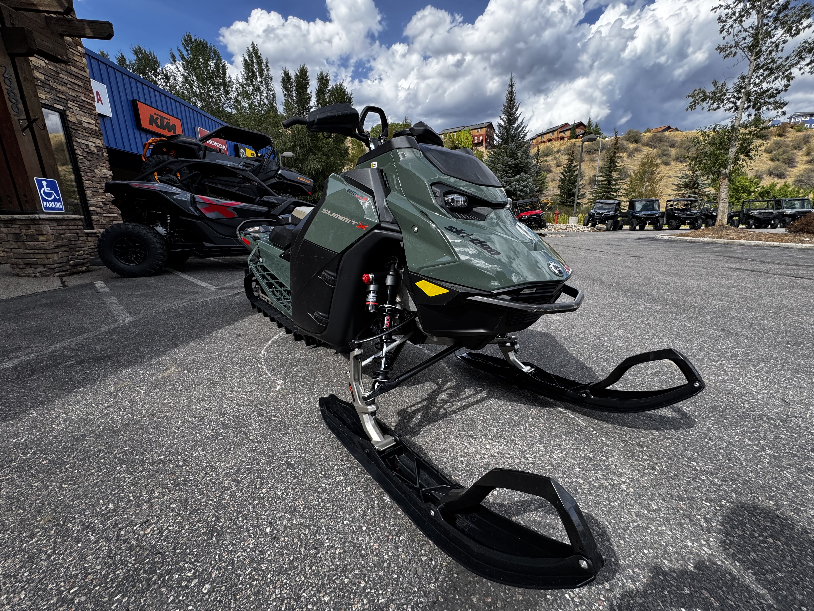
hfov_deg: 102.1
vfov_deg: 85.7
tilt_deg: -18.7
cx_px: 407
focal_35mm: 14
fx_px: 329
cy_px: 306
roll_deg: +0.3
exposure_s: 1/443
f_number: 2.2
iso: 40
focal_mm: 2.22
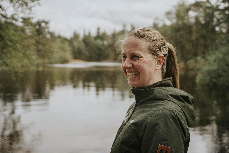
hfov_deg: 51.9
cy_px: 76
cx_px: 114
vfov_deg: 35.9
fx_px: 235
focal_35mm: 37
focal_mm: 37
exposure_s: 1/4000
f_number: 2.8
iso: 640
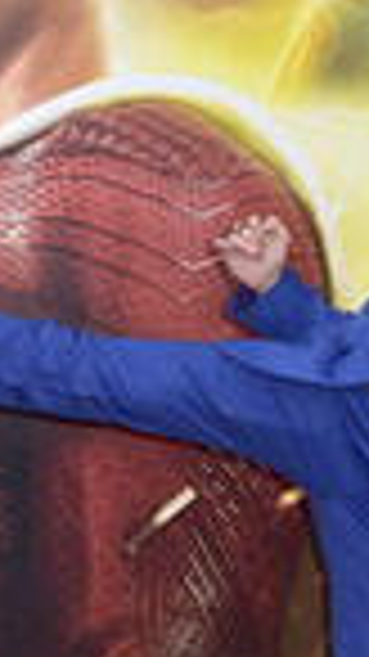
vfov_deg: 18.2
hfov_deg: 10.4
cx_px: 207
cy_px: 562
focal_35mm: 116
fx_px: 2020
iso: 320
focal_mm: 36
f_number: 6.3
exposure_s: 1/250
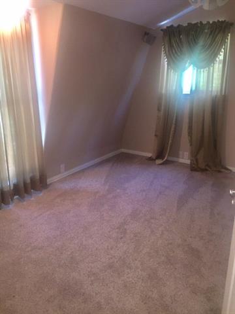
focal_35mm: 29
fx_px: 262
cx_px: 118
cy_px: 157
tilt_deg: -15.3
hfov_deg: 48.2
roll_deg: -0.4
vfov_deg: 61.7
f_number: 2.2
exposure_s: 1/20
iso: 64
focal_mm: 4.15
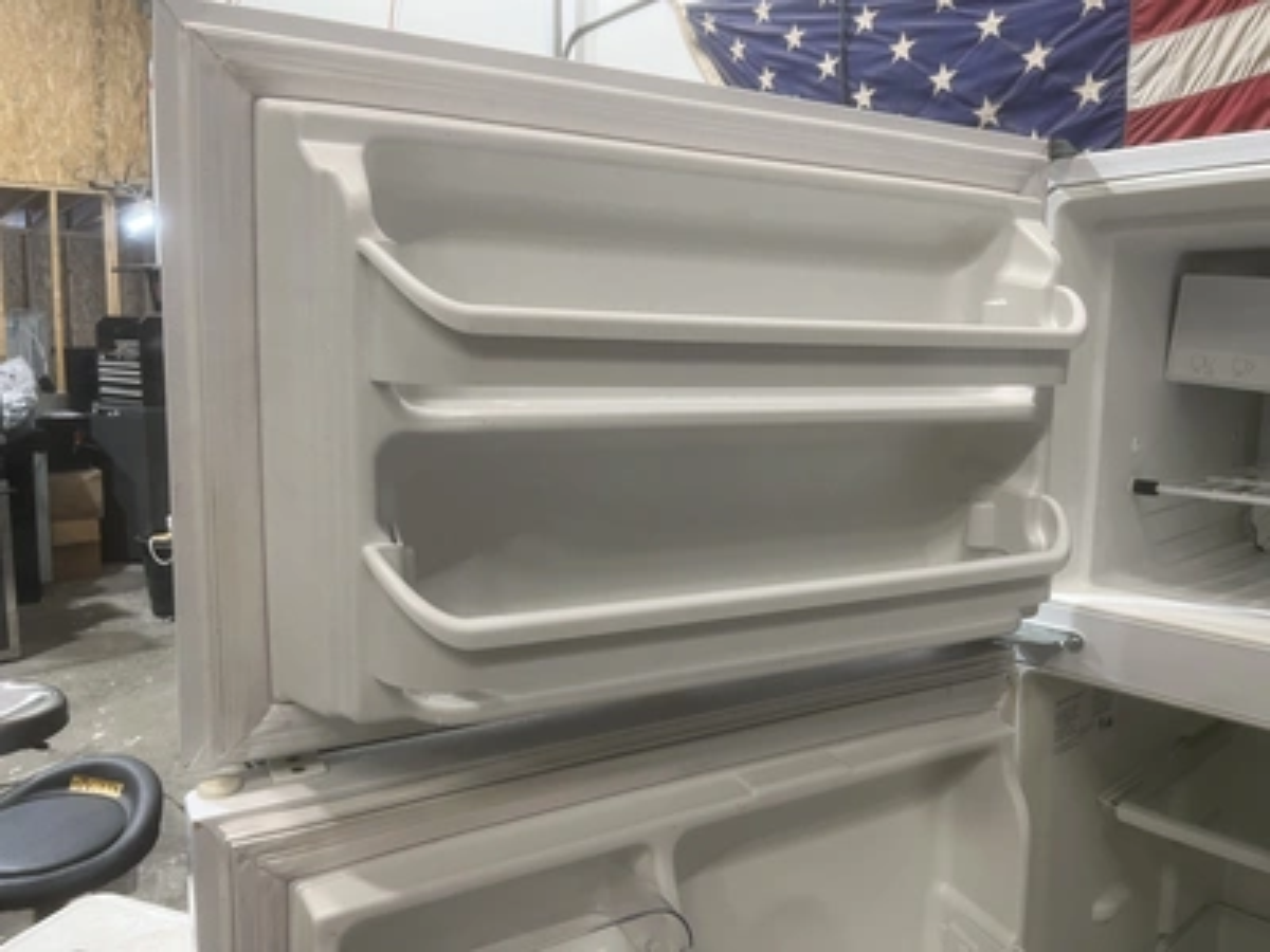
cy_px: 476
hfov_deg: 67.3
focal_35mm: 26
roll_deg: -0.6
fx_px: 954
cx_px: 635
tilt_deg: -6.1
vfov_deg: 53.1
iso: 80
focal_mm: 5.1
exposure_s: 1/60
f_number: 1.6
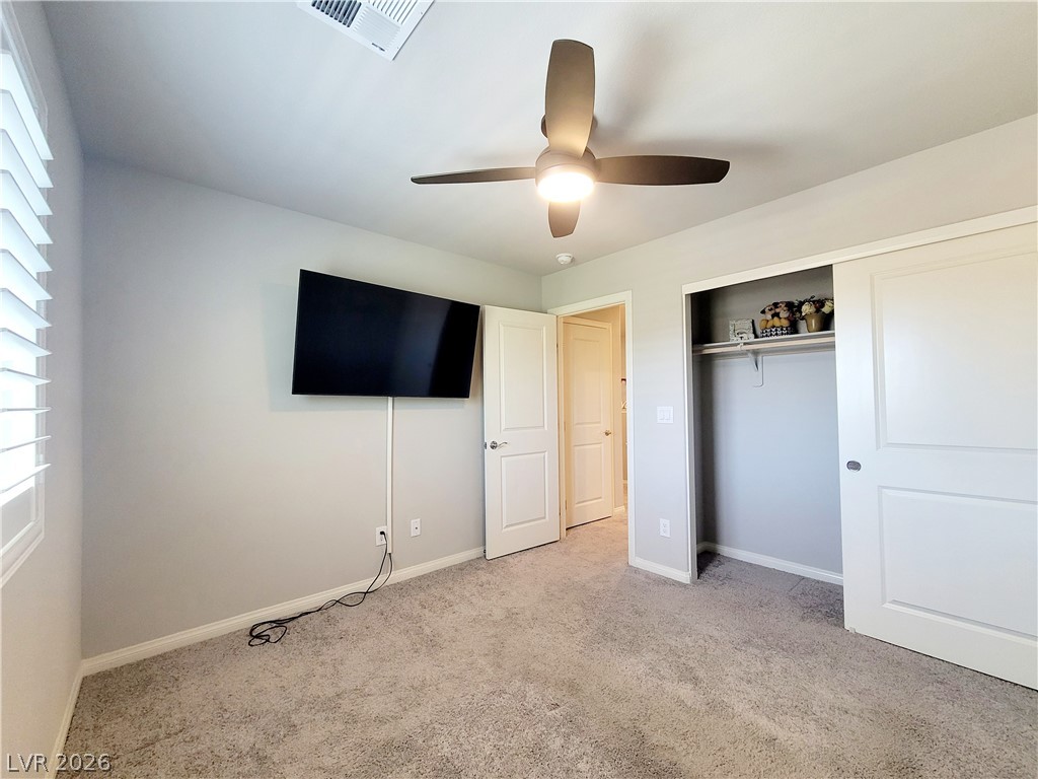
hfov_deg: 106.2
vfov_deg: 89.9
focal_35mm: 13
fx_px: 390
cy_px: 390
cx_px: 519
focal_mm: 2.2
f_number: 2.2
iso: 250
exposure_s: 1/60.2
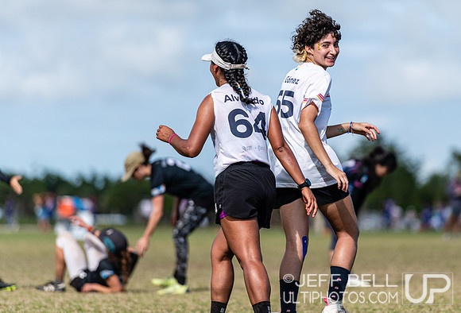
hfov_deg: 8.4
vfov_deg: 5.7
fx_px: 3155
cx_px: 284
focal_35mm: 245
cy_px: 131
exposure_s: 1/2500
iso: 100
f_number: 3.2
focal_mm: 200
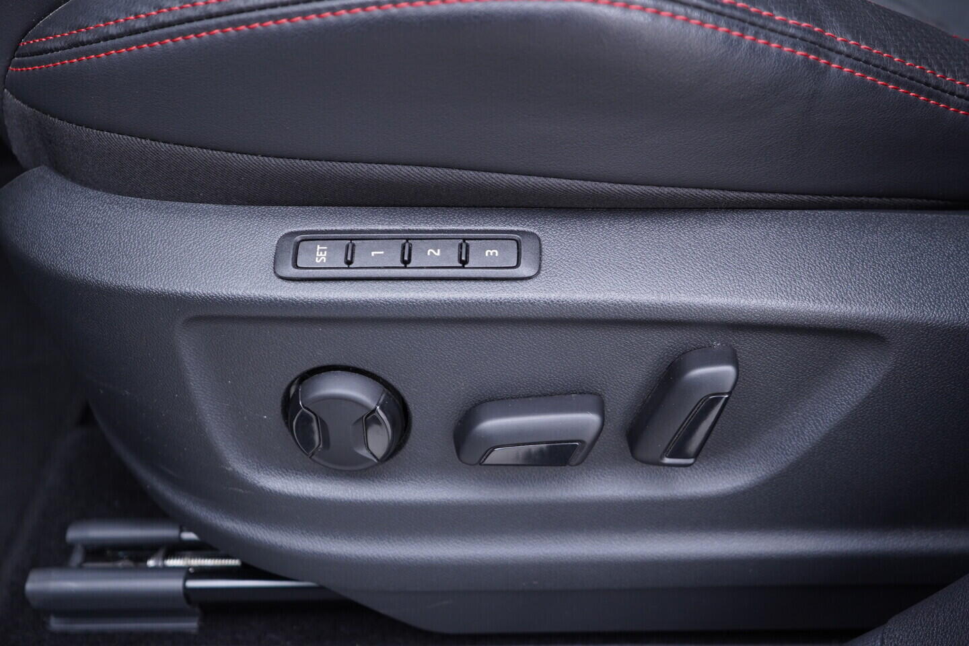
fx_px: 969
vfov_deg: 36.9
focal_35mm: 36
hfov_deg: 53.1
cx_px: 484
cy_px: 323
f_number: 2.8
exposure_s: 1/40
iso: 320
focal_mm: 24
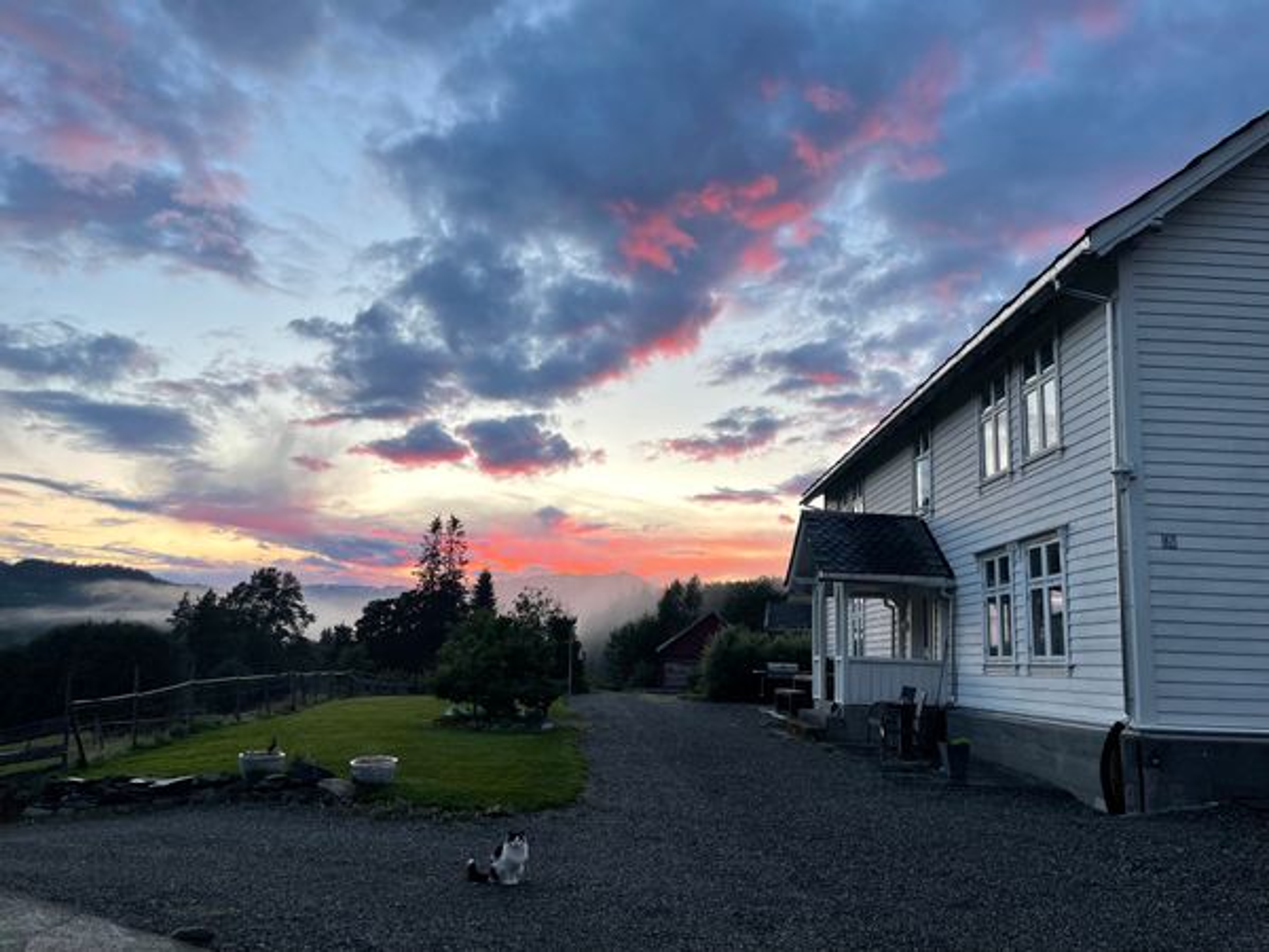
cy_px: 476
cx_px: 634
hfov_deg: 67.3
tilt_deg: +10.5
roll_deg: -1.4
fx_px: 953
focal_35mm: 26
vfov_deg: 53.1
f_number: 1.6
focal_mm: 5.1
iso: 50
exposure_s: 1/121
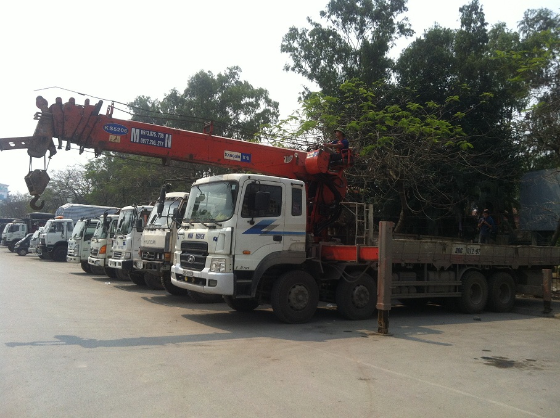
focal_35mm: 35
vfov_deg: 40.6
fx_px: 565
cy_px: 209
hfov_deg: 52.7
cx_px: 280
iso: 80
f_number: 2.8
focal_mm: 3.85
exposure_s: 1/1257
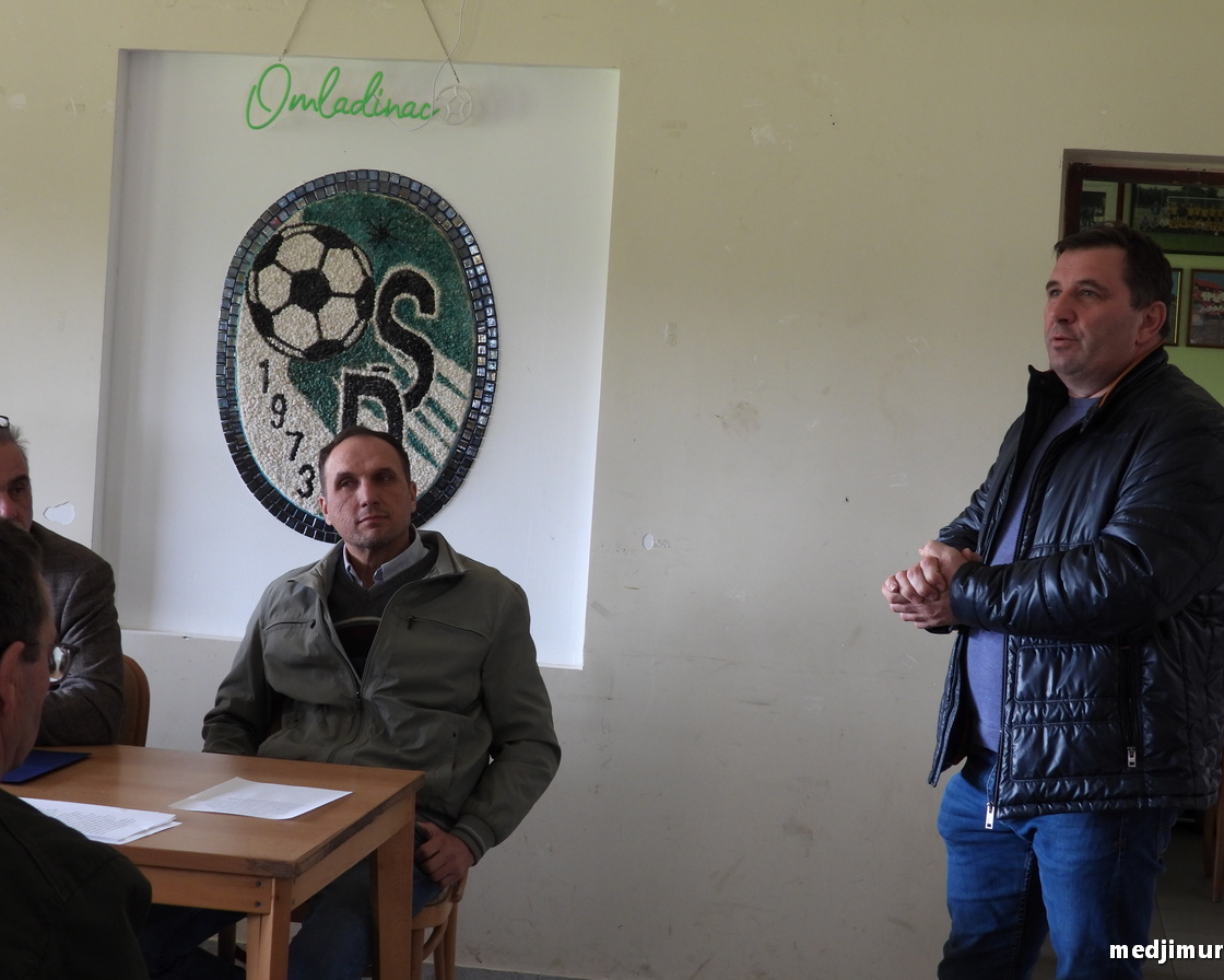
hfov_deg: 27.9
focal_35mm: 68
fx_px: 2463
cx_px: 642
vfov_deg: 22.5
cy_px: 491
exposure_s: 1/30
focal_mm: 11.7
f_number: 3.5
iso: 200
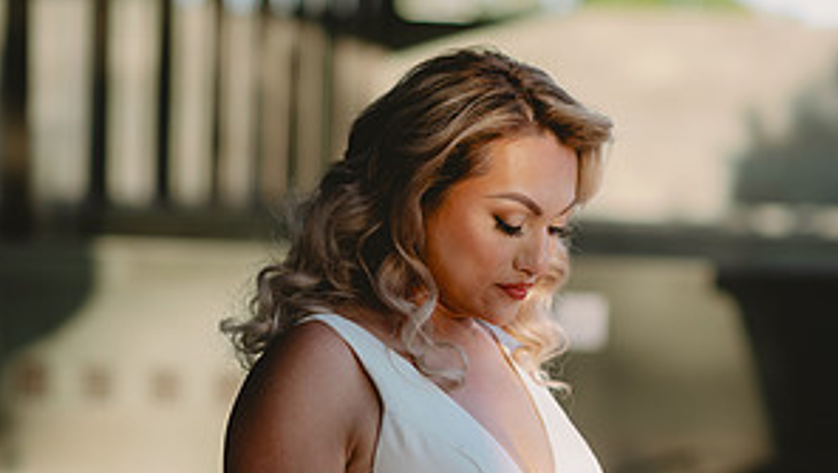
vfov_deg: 8.9
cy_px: 535
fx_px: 3002
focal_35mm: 135
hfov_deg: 15.9
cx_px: 420
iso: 50
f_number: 2.5
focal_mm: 85
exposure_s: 1/320
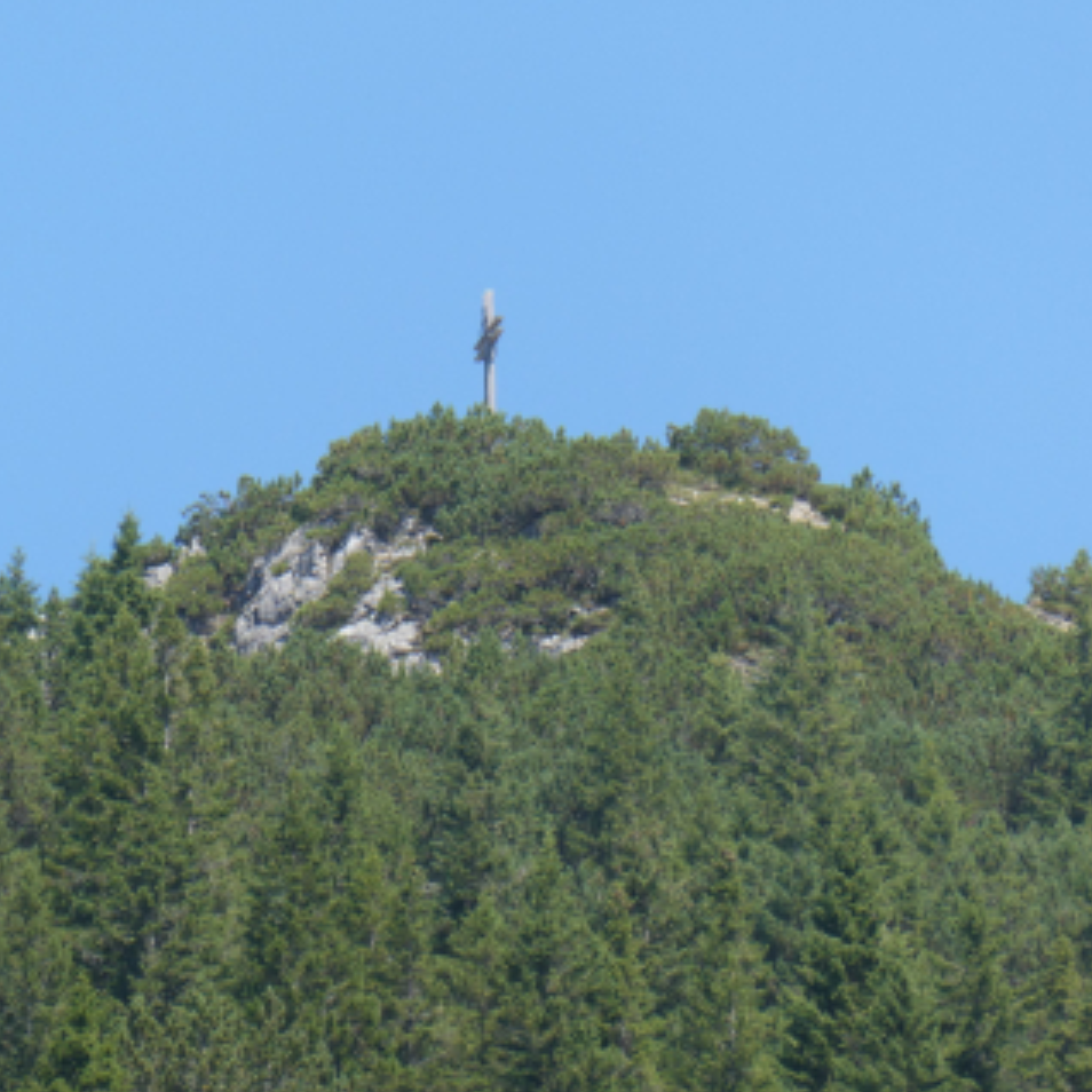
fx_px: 30515
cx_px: 428
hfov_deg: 2.1
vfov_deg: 2.1
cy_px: 546
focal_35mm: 855
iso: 80
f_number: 6.4
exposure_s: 1/160
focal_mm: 129
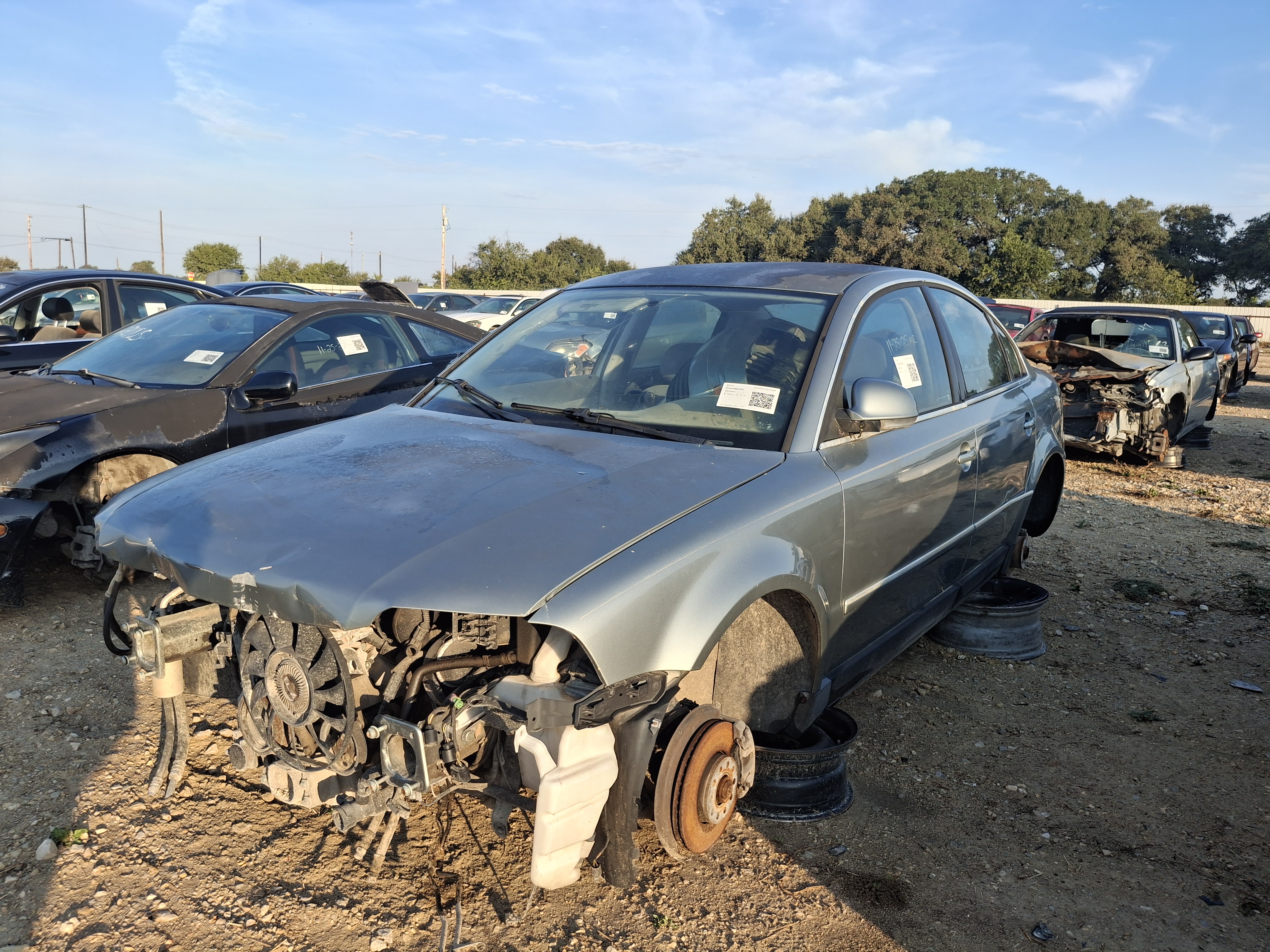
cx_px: 635
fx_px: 917
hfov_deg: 69.4
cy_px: 476
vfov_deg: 54.9
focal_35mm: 25
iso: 32
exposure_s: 1/763
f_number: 1.8
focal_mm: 4.69
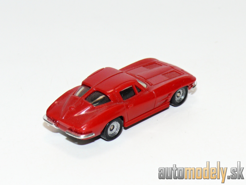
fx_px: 959
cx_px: 123
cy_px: 92
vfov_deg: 11.0
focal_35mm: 135
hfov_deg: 14.6
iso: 100
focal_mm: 16.1
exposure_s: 1/30
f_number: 4
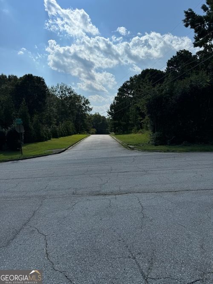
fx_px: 197
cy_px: 142
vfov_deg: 71.6
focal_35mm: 24
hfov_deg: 56.8
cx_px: 106
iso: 80
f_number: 1.78
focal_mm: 6.76
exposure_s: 1/10417
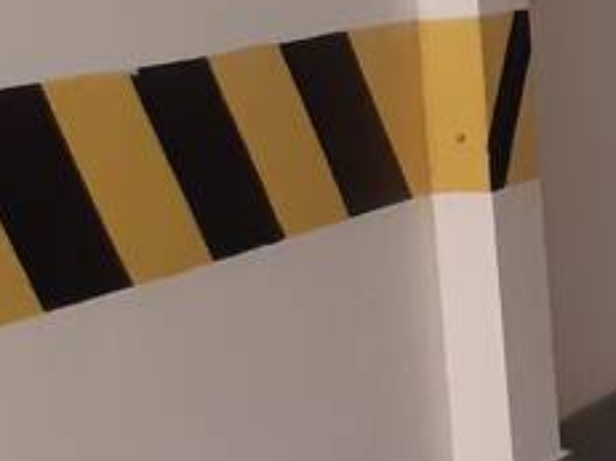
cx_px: 1827
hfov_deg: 9.6
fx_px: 2881
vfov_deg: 9.2
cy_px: 256
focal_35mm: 162
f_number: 1.7
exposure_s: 1/60
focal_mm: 3.92
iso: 100
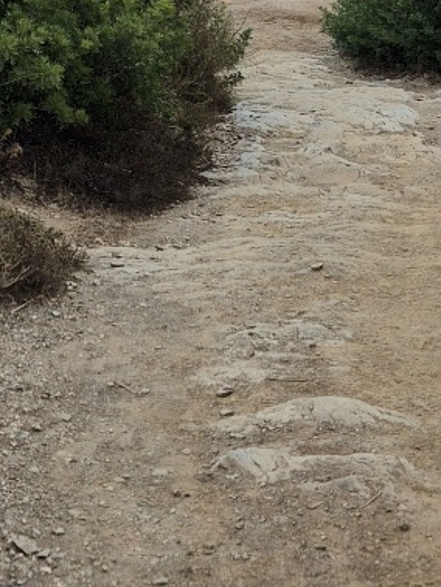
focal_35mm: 73
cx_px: 144
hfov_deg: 20.1
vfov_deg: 26.2
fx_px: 1239
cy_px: 115
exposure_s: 1/1429
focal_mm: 5.4
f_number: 1.8
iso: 25
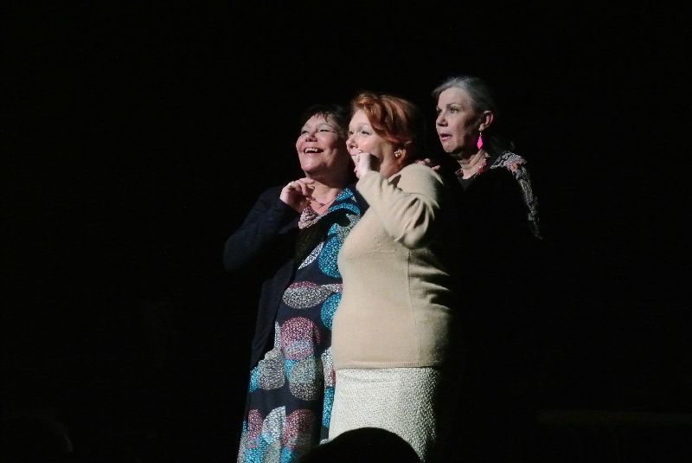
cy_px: 232
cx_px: 346
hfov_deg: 17.2
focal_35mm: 119
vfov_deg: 11.5
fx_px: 2289
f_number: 9
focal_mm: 44.2
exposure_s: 1/125
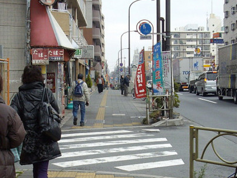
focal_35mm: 79
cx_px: 132
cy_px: 148
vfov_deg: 18.5
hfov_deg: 24.7
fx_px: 541
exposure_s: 1/250
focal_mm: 6.2
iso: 80
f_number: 2.8
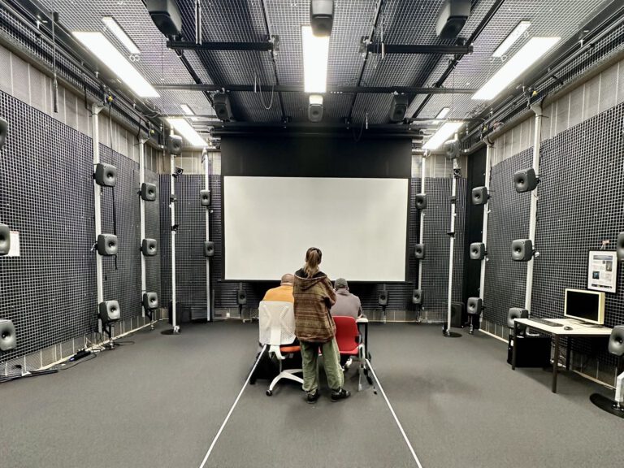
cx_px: 312
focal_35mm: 14
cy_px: 234
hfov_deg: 102.1
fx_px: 252
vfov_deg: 85.7
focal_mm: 2.22
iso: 320
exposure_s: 1/97
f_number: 2.2
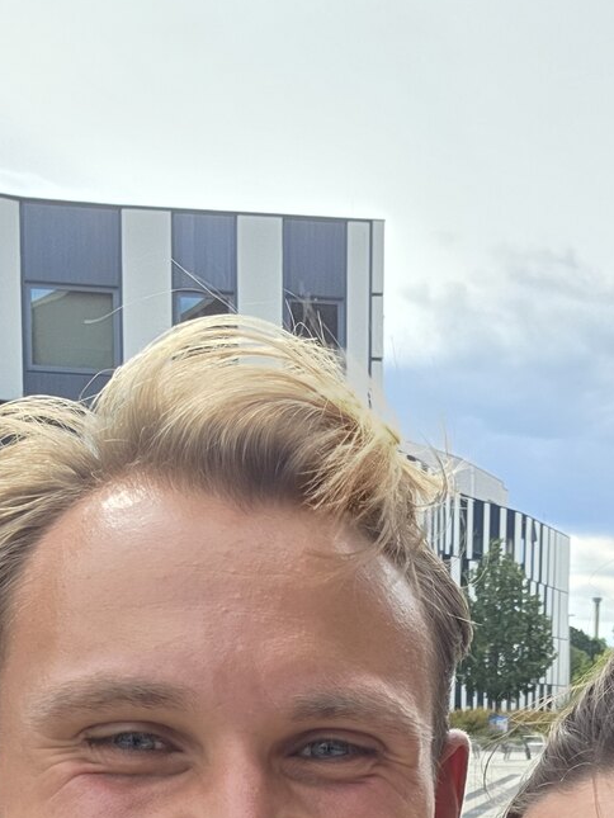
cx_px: 447
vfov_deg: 27.7
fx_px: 1466
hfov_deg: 23.5
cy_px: 956
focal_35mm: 62
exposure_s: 1/389
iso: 25
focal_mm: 3.3
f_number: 2.2
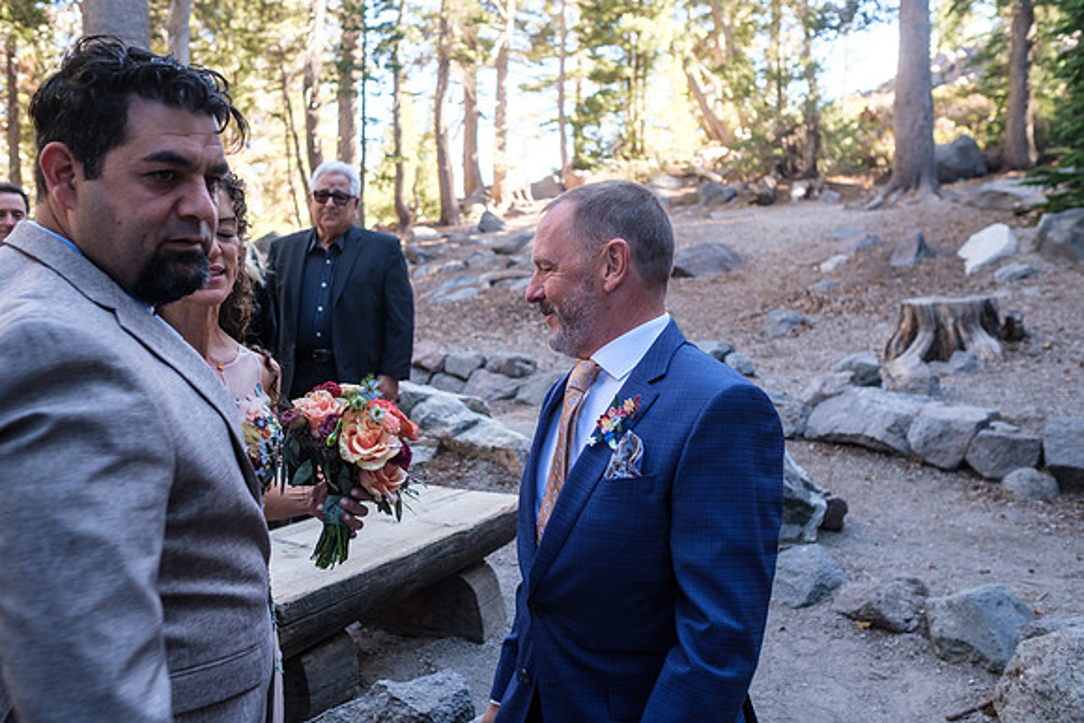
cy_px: 362
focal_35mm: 35
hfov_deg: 54.4
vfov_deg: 37.9
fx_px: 1054
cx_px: 542
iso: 160
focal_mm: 23
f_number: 3.2
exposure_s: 1/105
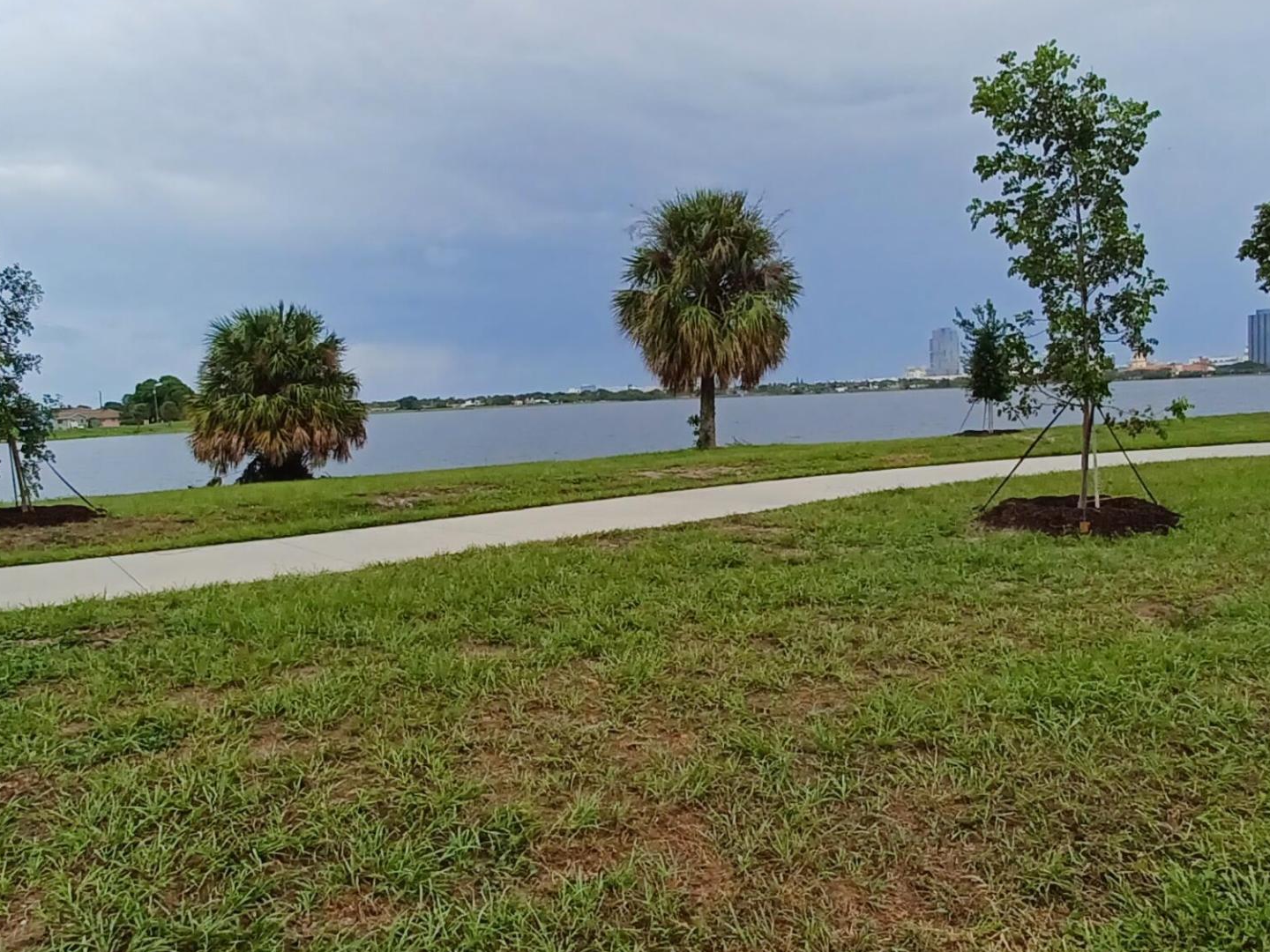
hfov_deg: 67.3
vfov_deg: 53.0
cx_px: 657
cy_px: 449
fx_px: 954
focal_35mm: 26
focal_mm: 1.42
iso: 40
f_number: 2.2
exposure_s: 1/1890
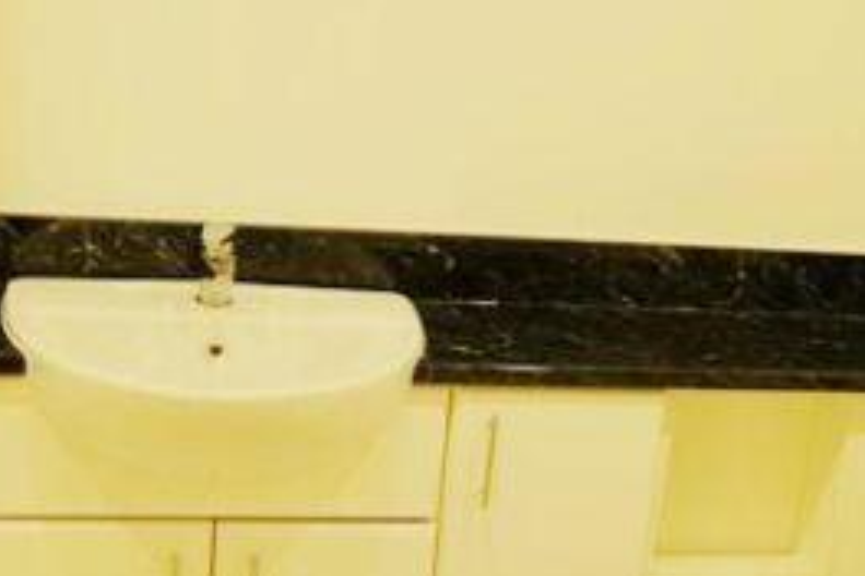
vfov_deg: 20.2
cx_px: 544
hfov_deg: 30.0
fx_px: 1610
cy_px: 422
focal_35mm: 67
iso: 160
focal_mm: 18
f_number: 3.5
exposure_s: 1/30
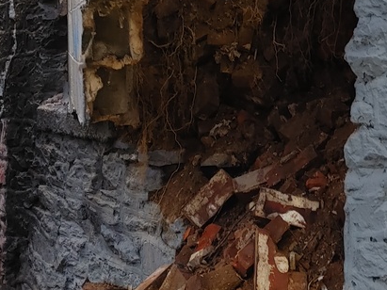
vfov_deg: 17.9
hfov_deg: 25.2
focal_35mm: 76
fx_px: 849
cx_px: 310
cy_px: -108
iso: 750
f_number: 1.8
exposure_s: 1/10
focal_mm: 5.58
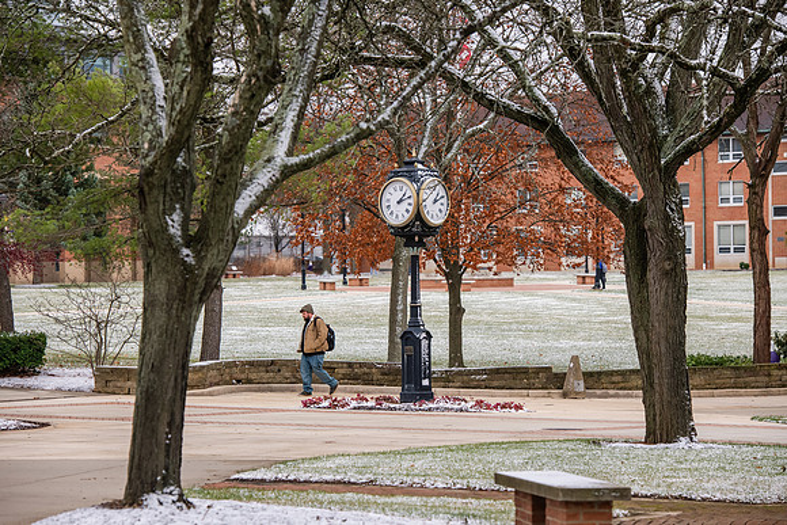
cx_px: 394
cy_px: 262
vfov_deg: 11.0
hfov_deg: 16.4
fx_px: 2733
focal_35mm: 125
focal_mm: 125
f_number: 5.6
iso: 800
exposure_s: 1/500
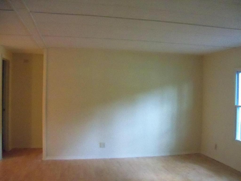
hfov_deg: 52.6
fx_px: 244
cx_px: 120
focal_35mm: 35
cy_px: 90
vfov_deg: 40.7
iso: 1600
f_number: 3.5
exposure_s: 1/40
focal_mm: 6.2
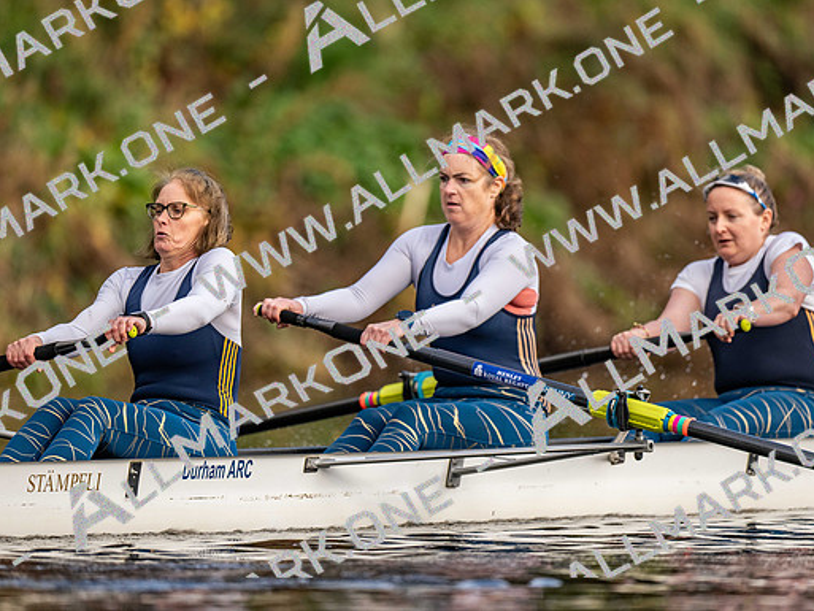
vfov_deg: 2.3
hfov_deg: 3.0
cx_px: 392
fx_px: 15335
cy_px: 306
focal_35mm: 652
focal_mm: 600
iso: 1100
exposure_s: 1/2500
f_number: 4
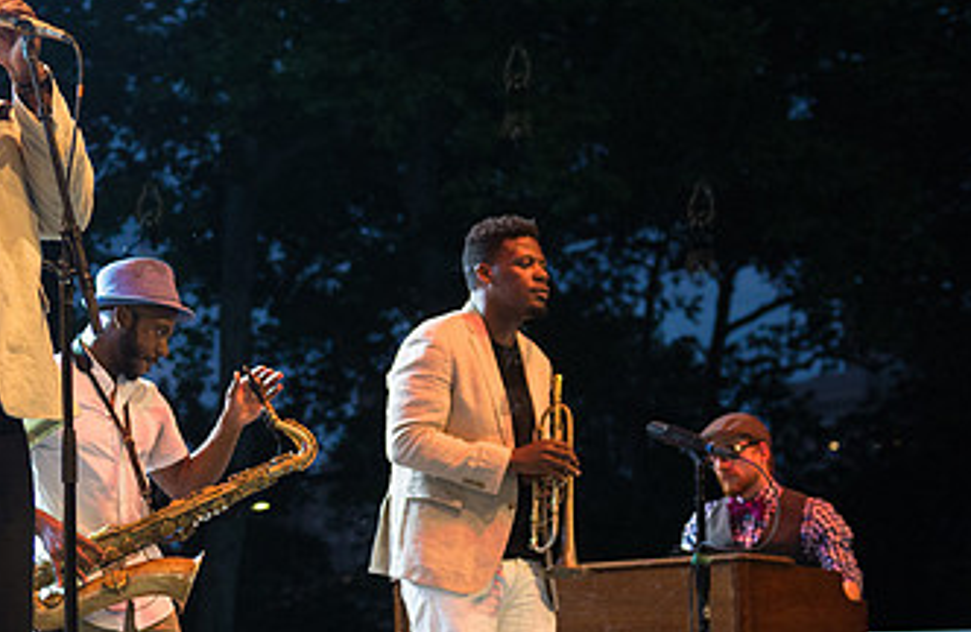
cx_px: -39
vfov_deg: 13.1
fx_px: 2757
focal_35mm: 103
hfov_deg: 19.3
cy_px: 365
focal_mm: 48
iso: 1600
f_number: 3.2
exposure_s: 1/500
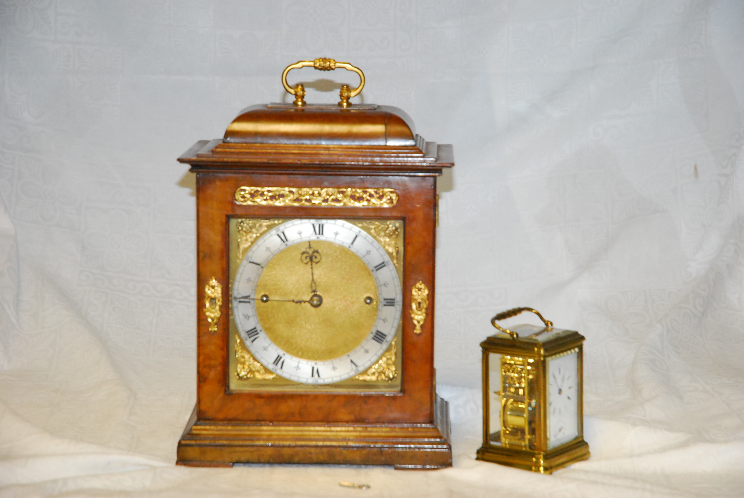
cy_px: 249
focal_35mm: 105
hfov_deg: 19.4
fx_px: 2173
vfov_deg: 13.1
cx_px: 372
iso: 1250
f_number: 5.6
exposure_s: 1/60
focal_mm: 70
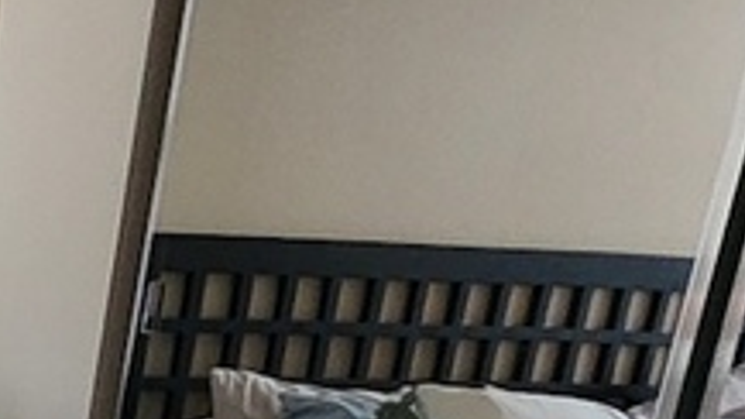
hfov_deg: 16.2
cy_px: 1113
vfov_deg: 10.4
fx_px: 1857
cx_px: -827
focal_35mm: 94
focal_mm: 2.2
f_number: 2.2
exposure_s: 1/30
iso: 400
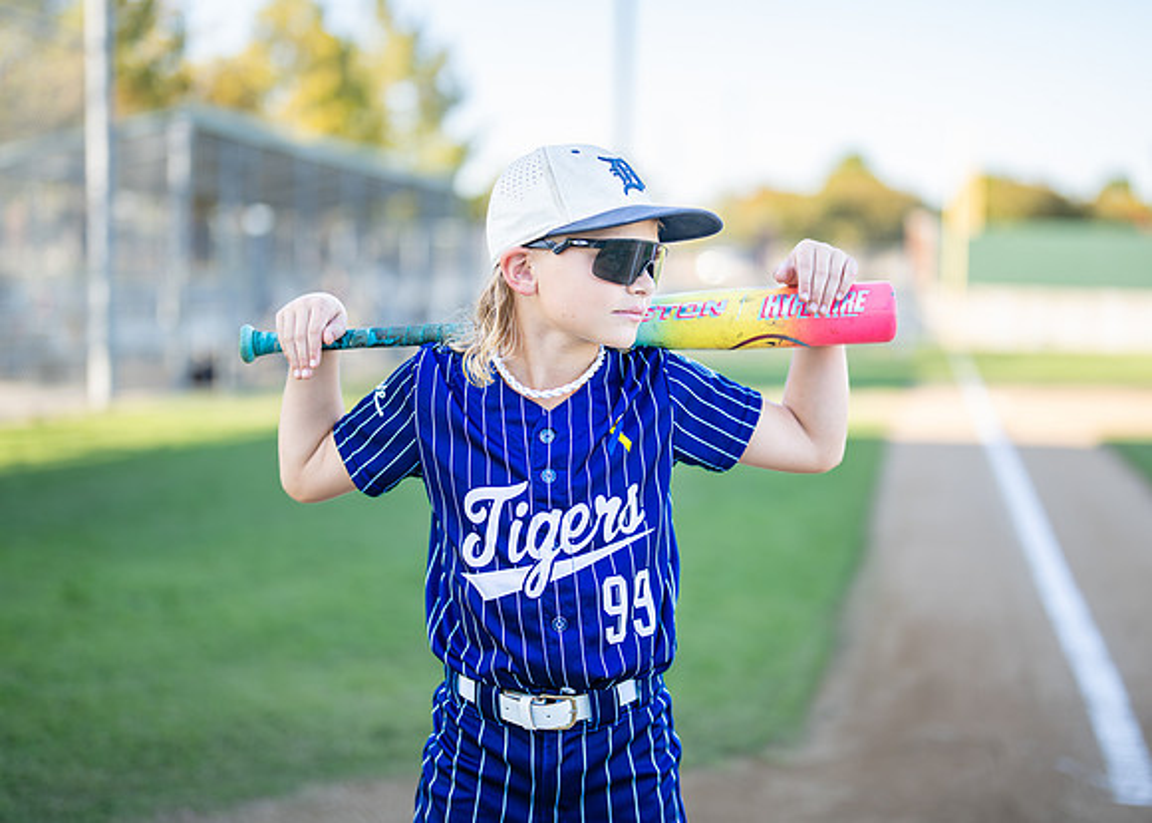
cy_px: 399
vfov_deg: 24.8
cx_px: 605
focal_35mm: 57
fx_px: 1872
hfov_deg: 34.2
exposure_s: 1/1250
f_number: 1.2
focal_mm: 50
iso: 100
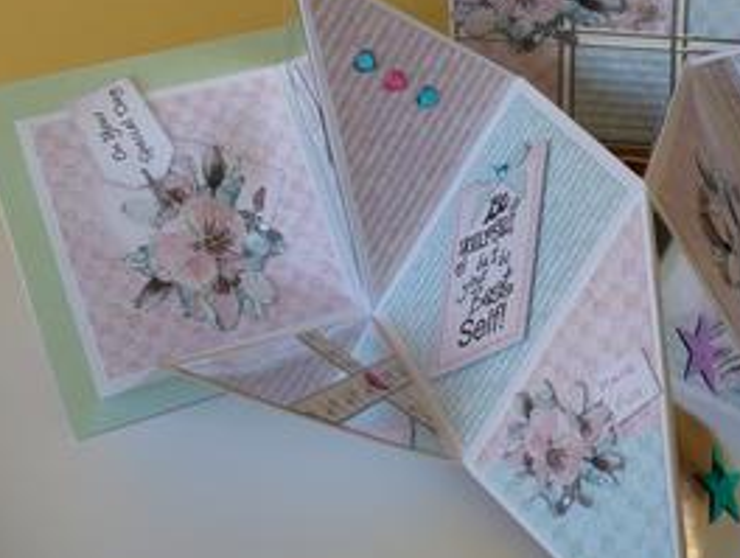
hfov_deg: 29.9
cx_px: 600
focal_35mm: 63
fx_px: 1349
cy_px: 216
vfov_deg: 23.3
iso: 64
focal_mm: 6.1
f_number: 2.8
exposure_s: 1/60
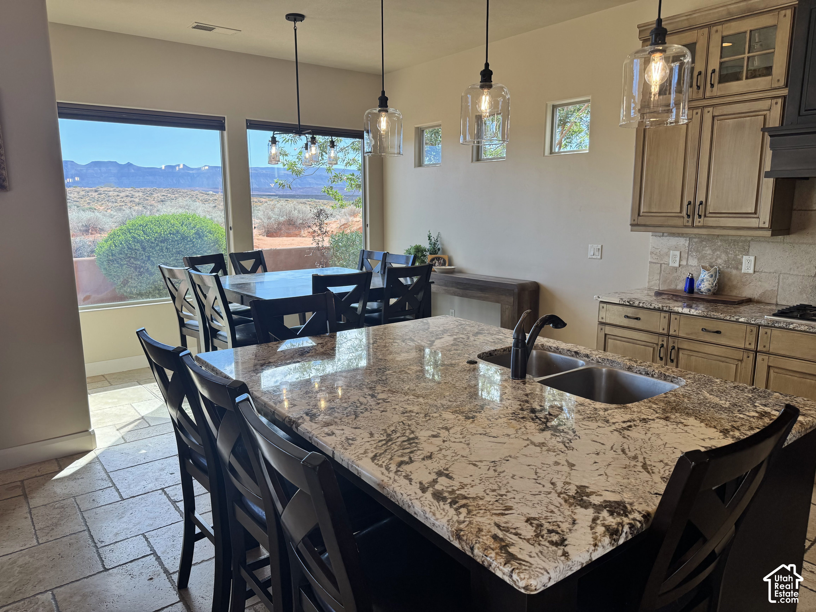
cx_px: 408
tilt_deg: -11.2
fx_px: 566
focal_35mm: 24
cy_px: 306
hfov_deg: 71.6
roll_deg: +0.0
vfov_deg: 56.8
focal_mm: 6.76
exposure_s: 1/522
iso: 80
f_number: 1.78
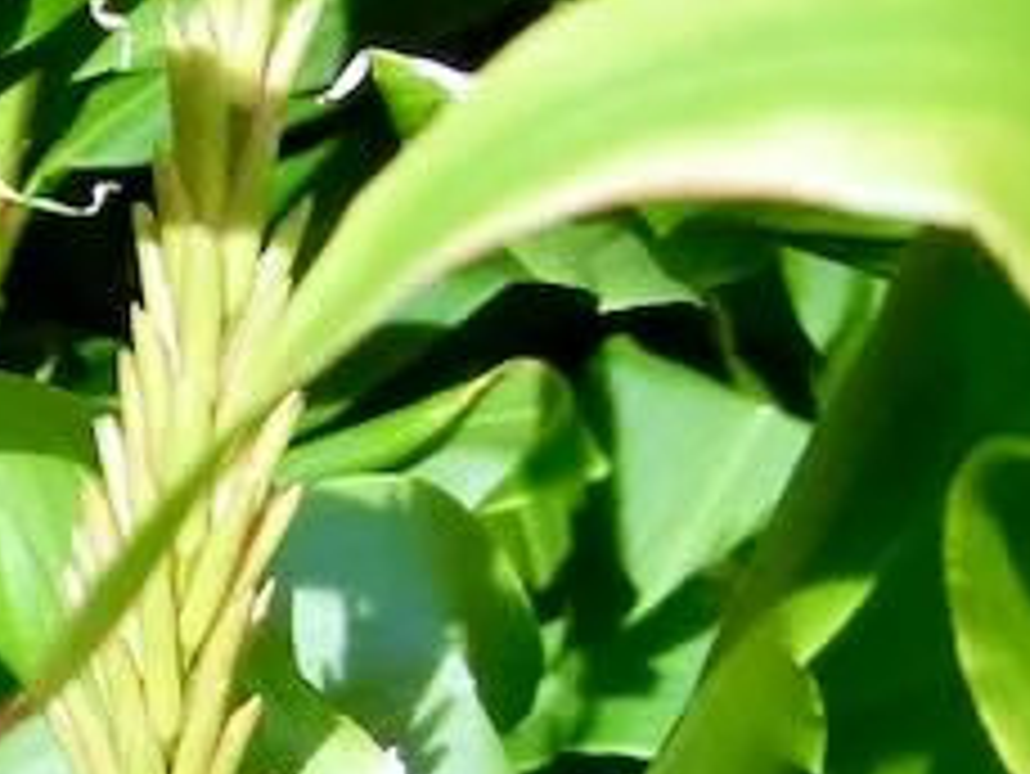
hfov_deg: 13.3
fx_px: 3989
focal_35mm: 134
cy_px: 392
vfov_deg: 11.1
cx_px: -792
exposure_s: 1/656
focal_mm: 5.4
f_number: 3.5
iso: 160
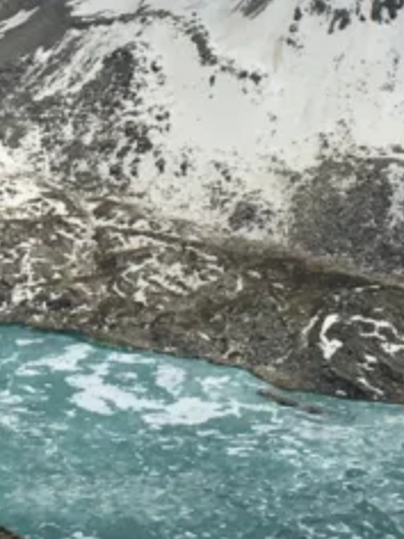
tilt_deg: -9.4
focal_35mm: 126
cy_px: 64
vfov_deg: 15.5
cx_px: 73
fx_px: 1961
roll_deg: +0.5
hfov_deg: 11.7
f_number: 2.2
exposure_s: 1/3077
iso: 25
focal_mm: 4.15
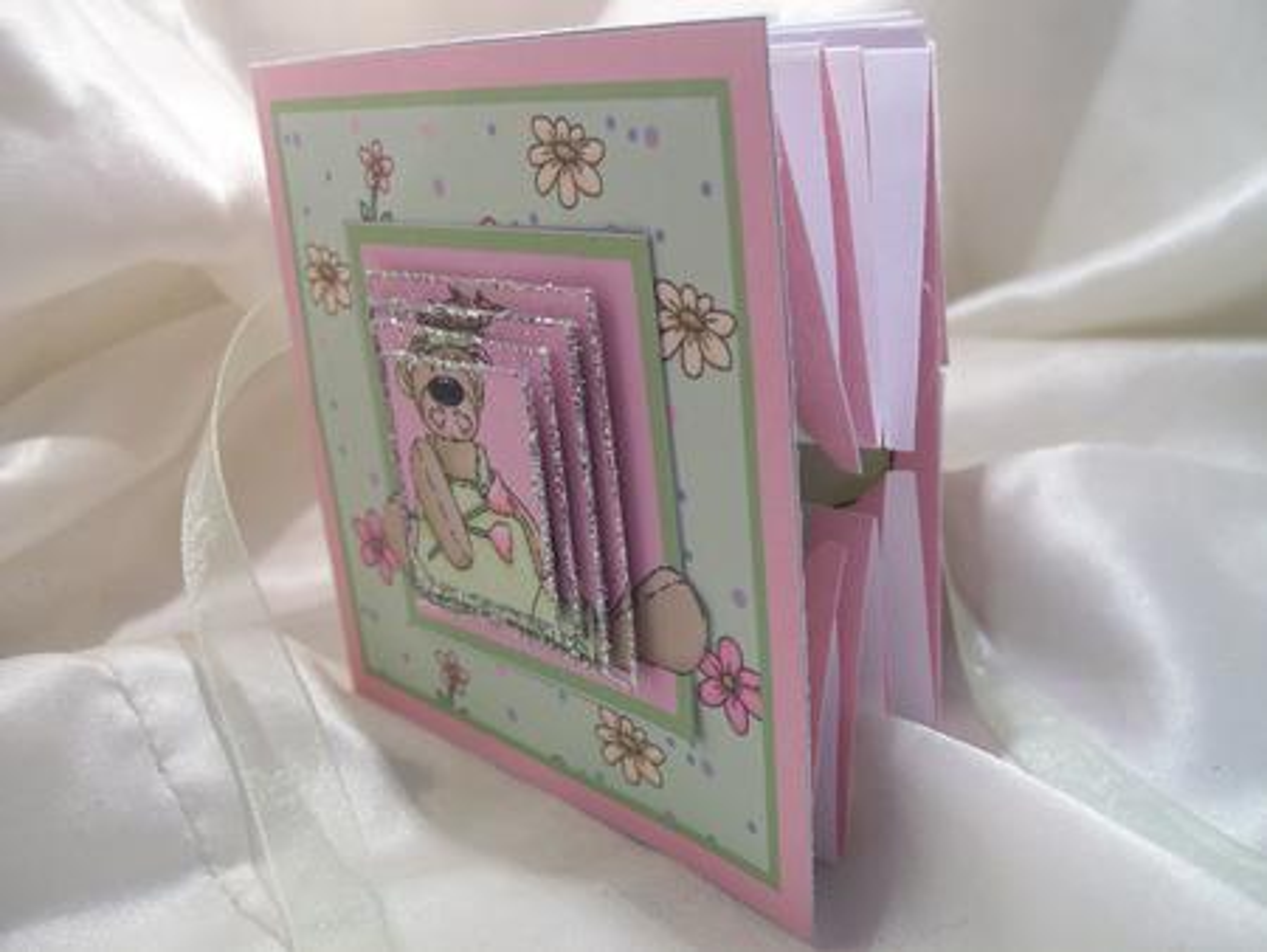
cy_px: 476
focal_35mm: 36
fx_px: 1318
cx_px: 634
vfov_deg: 39.7
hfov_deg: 51.3
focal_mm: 6
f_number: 2.7
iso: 80
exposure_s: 1/47.6
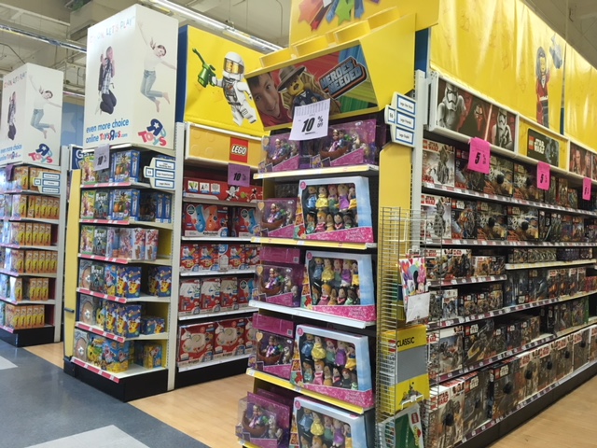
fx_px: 500
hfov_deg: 61.7
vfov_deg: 48.2
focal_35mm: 29
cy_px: 224
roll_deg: -2.2
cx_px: 298
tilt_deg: +0.2
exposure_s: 1/30
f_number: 2.2
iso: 40
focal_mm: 4.15
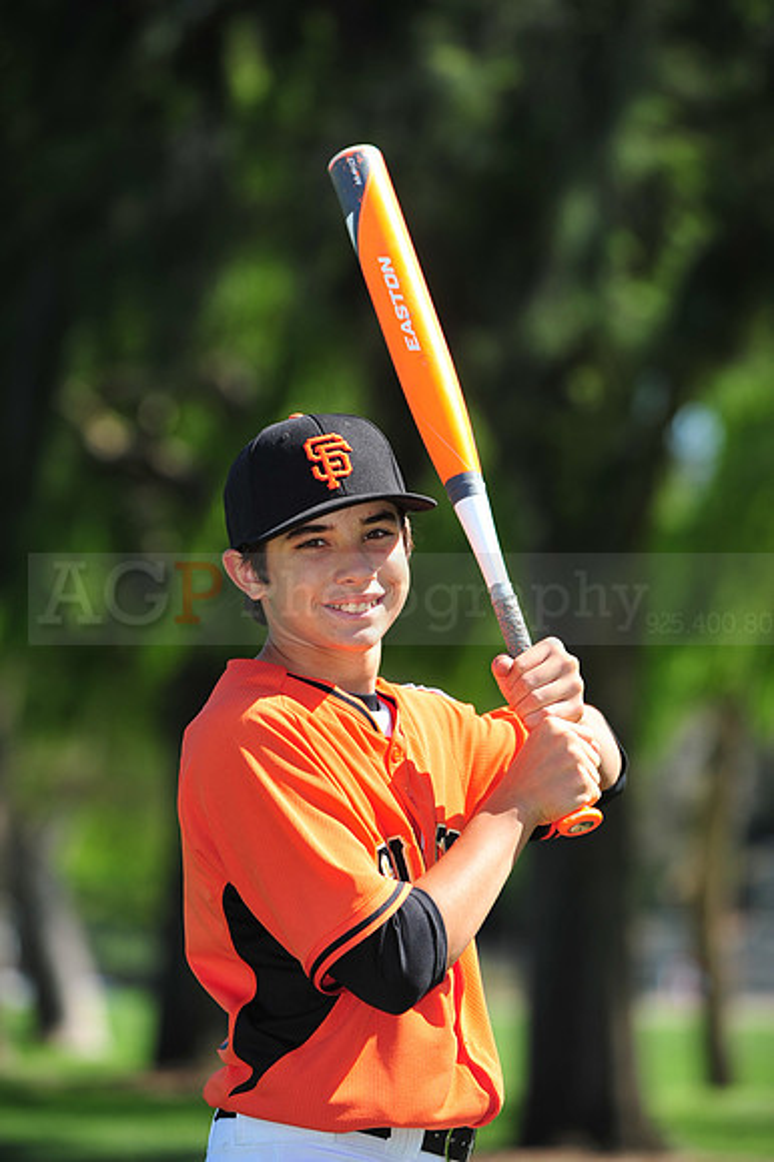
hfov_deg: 7.8
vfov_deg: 11.8
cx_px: 387
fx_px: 5650
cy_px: 581
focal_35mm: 175
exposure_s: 1/1000
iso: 200
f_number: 4.5
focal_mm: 175
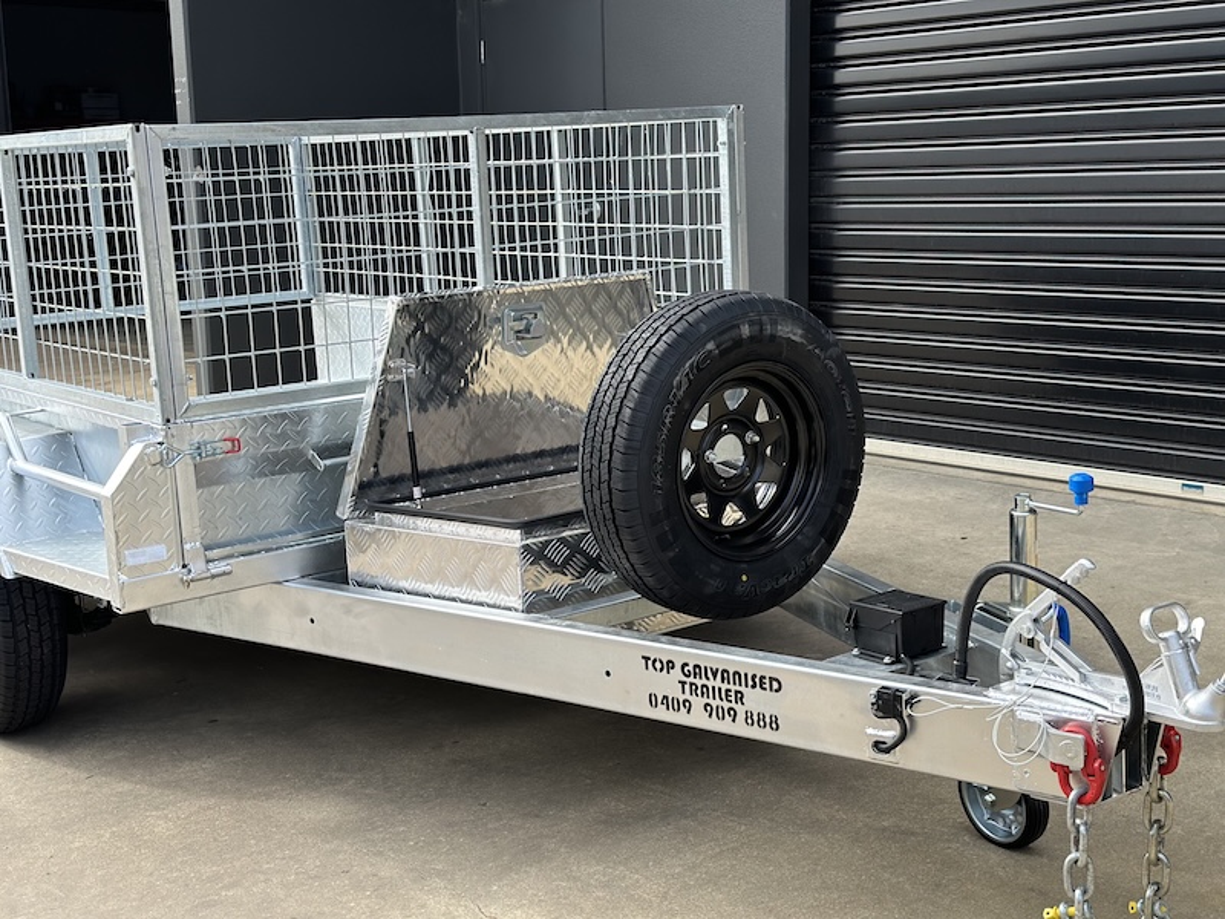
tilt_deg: -9.7
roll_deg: +1.6
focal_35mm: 48
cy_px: 460
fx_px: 1699
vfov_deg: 30.3
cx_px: 612
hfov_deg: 39.7
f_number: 1.78
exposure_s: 1/1414
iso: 80
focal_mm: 6.86
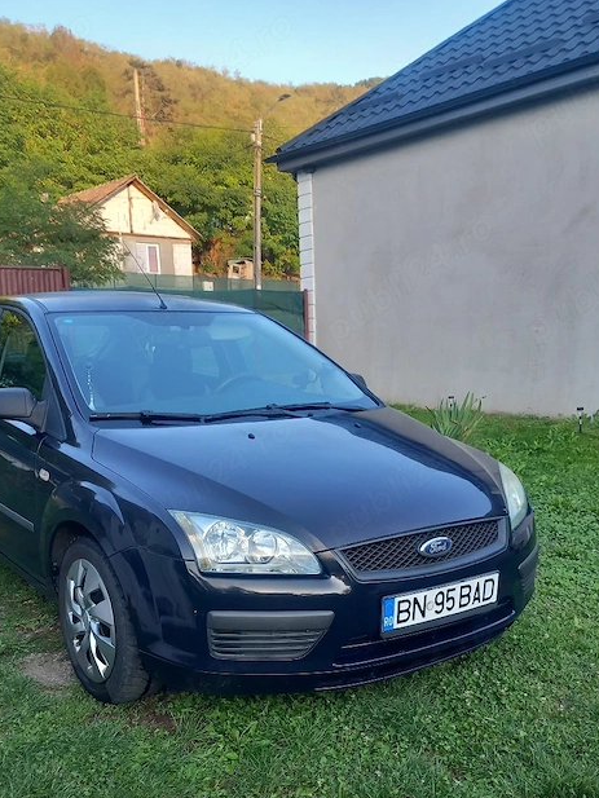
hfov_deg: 40.6
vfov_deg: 51.9
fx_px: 807
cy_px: 512
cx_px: 260
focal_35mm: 35
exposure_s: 1/50
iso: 32
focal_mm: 4
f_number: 1.8
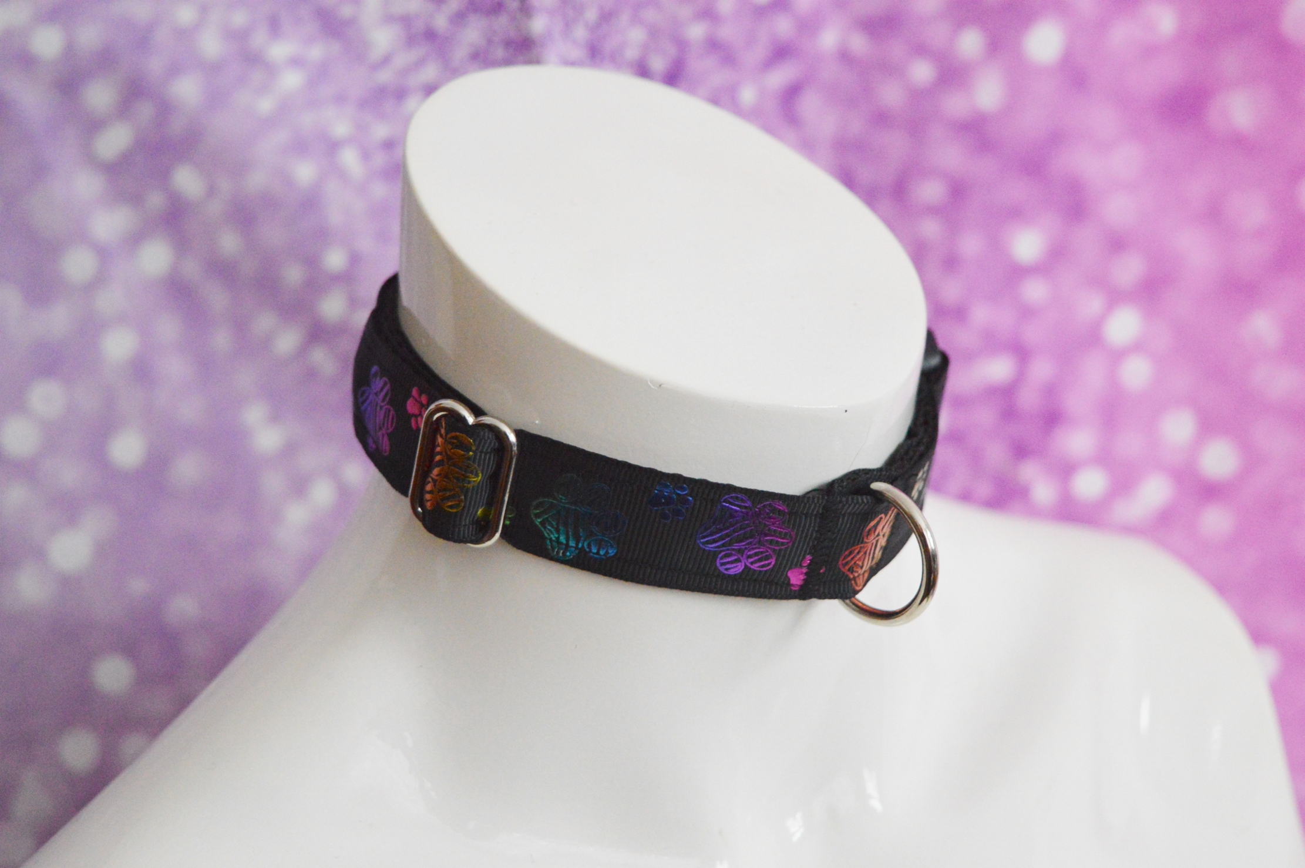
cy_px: 434
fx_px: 2282
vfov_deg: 21.5
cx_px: 652
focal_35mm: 63
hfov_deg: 31.9
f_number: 5
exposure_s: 1/60
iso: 2500
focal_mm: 42
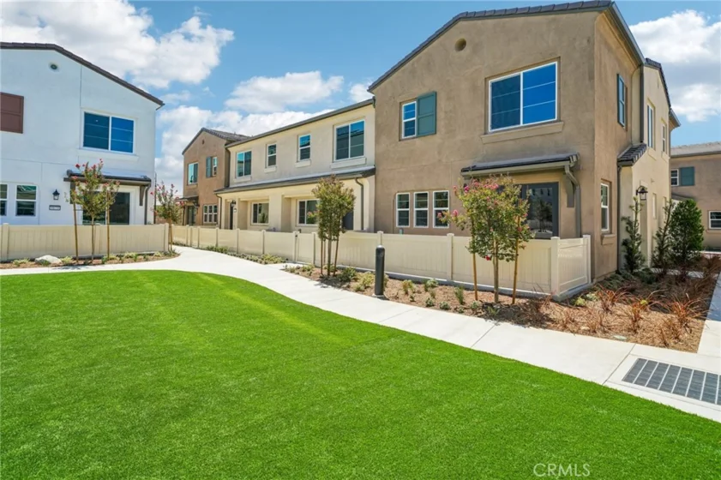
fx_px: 340
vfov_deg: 70.4
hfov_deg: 93.3
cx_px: 360
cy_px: 240
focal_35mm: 17
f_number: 7.1
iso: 100
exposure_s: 1/250
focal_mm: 17
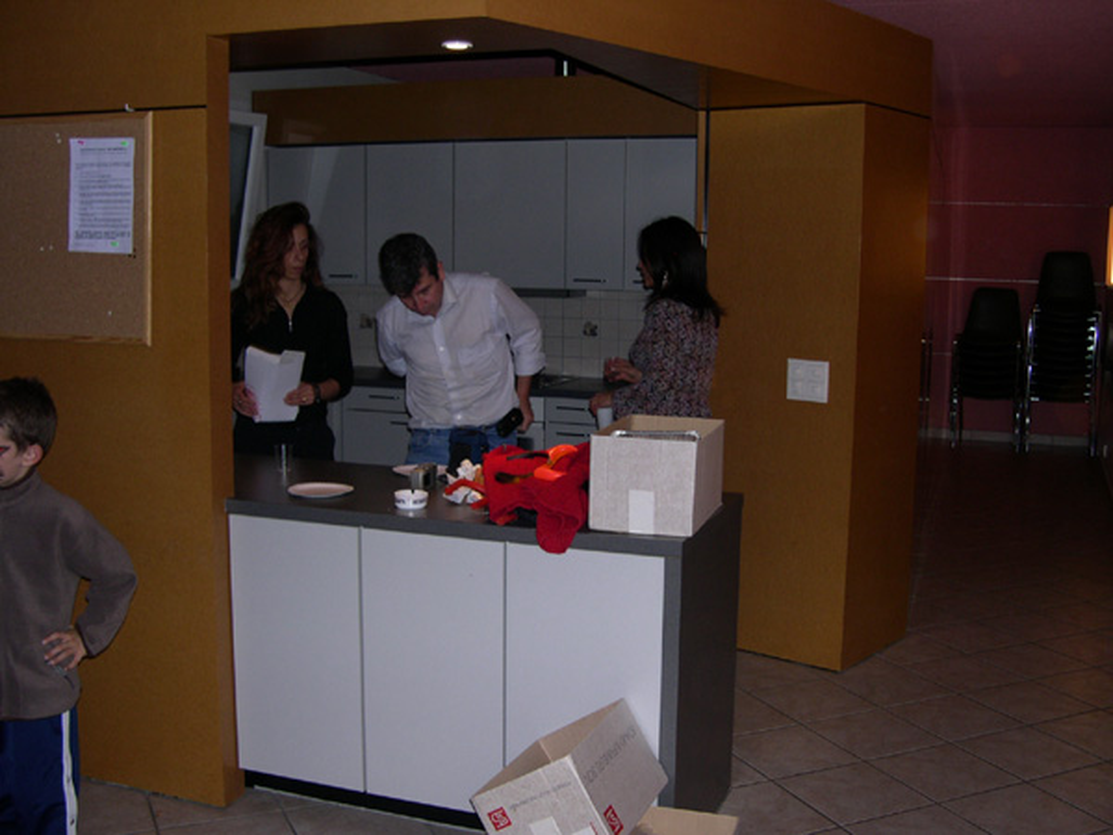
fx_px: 1222
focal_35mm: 38
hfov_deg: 49.0
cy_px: 418
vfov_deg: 37.7
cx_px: 556
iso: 129
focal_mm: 8
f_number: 2.8
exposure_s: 1/60
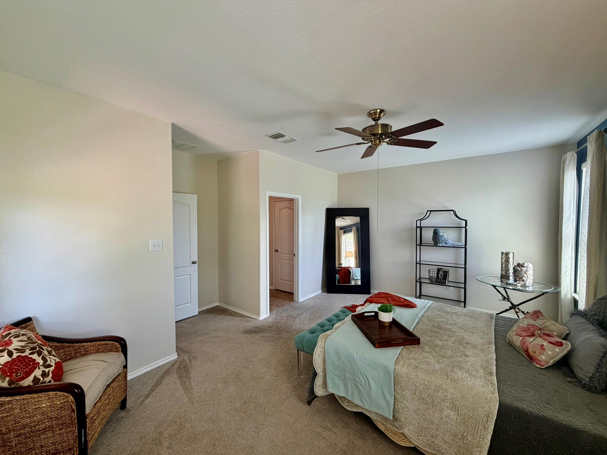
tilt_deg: -0.8
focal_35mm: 14
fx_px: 245
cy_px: 228
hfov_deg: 102.1
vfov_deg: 85.7
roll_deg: +0.1
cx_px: 304
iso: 160
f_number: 2.2
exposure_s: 1/120
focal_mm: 2.22
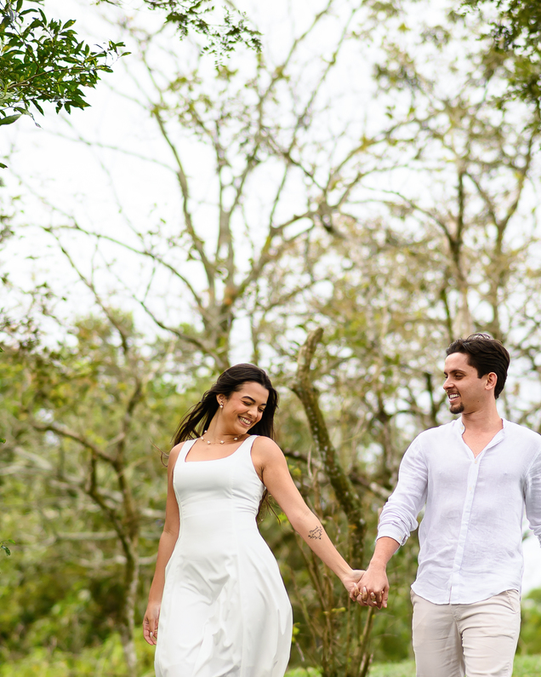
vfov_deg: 10.7
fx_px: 3623
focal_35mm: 181
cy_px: 419
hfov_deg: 8.5
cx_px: 347
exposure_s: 1/1000
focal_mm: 85
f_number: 1.8
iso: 100
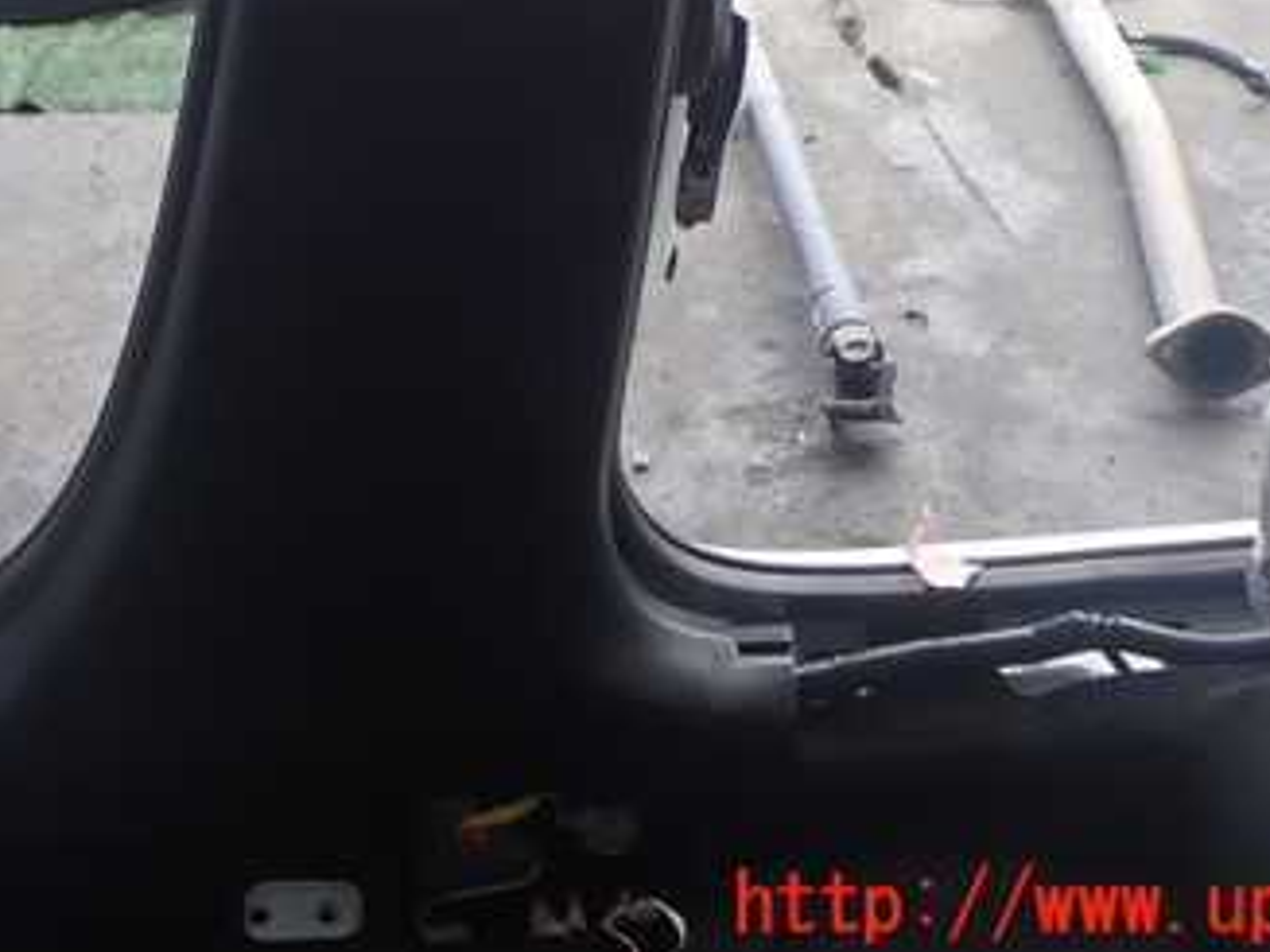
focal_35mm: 55
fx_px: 2017
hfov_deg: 34.7
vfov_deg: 25.6
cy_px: 82
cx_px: 447
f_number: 3.2
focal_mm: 5.4
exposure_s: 1/100
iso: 100
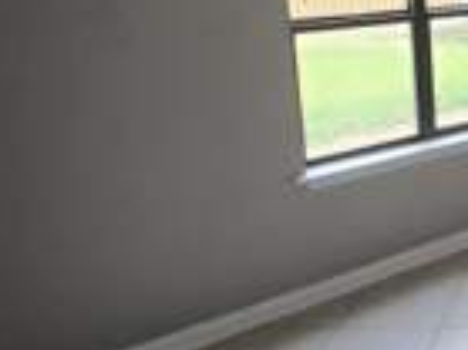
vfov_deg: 31.0
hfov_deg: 31.1
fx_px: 608
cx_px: 630
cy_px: 49
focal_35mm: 45
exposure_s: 1/60
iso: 100
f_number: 2.2
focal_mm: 2.2
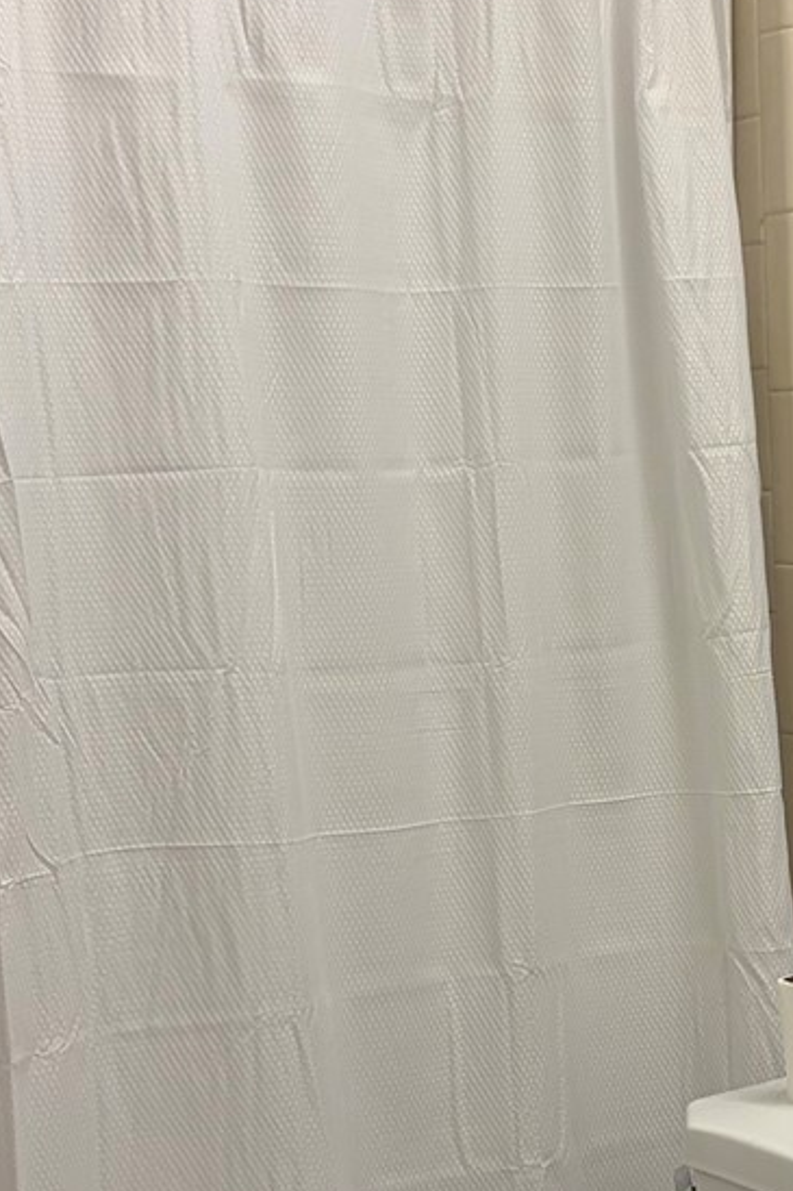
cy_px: 785
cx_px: 847
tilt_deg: -6.5
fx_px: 2612
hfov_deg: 16.8
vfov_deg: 25.6
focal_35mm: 79
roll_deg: +1.5
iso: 125
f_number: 1.6
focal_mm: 5.96
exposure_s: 1/120
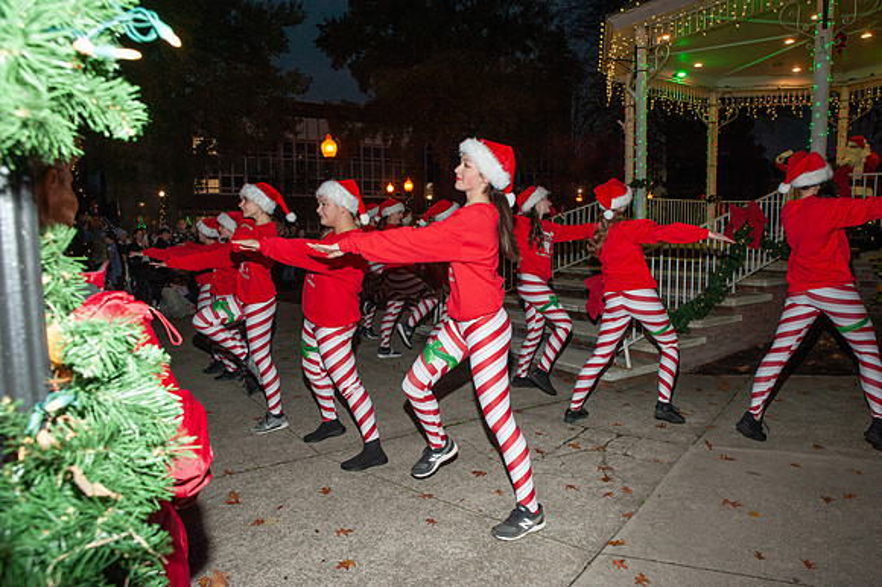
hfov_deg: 73.8
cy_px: 294
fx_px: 588
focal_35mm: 24
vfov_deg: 53.1
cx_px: 441
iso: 1000
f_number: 9
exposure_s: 1/200
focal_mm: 24
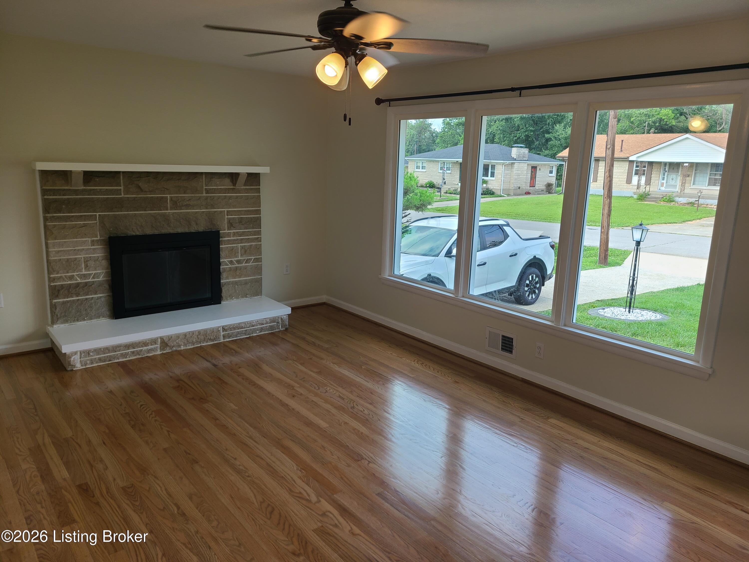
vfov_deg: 53.1
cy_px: 281
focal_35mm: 26
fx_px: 563
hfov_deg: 67.3
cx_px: 374
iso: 40
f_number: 1.8
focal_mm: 5.4
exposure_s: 1/153
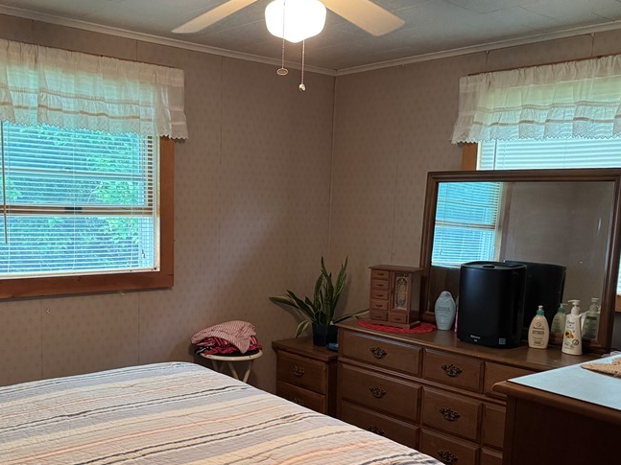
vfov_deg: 37.5
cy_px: 292
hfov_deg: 48.6
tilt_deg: -8.9
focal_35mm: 38
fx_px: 682
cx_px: 243
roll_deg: -1.8
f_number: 1.78
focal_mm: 6.76
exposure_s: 1/60
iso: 640
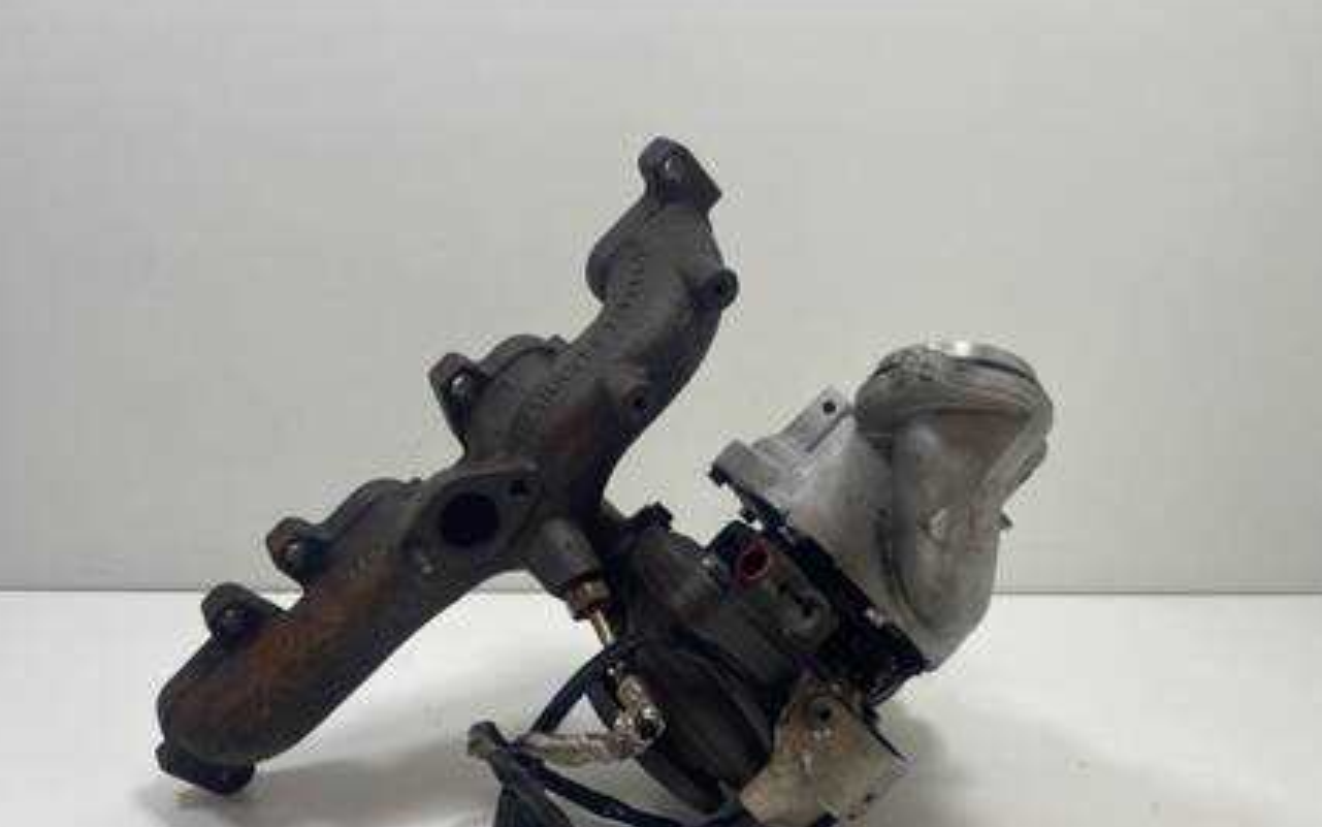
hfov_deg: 61.2
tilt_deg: -15.9
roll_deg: -1.5
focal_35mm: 31
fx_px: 1117
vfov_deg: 40.5
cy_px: 468
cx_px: 619
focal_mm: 4.2
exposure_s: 1/100
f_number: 1.6
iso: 64
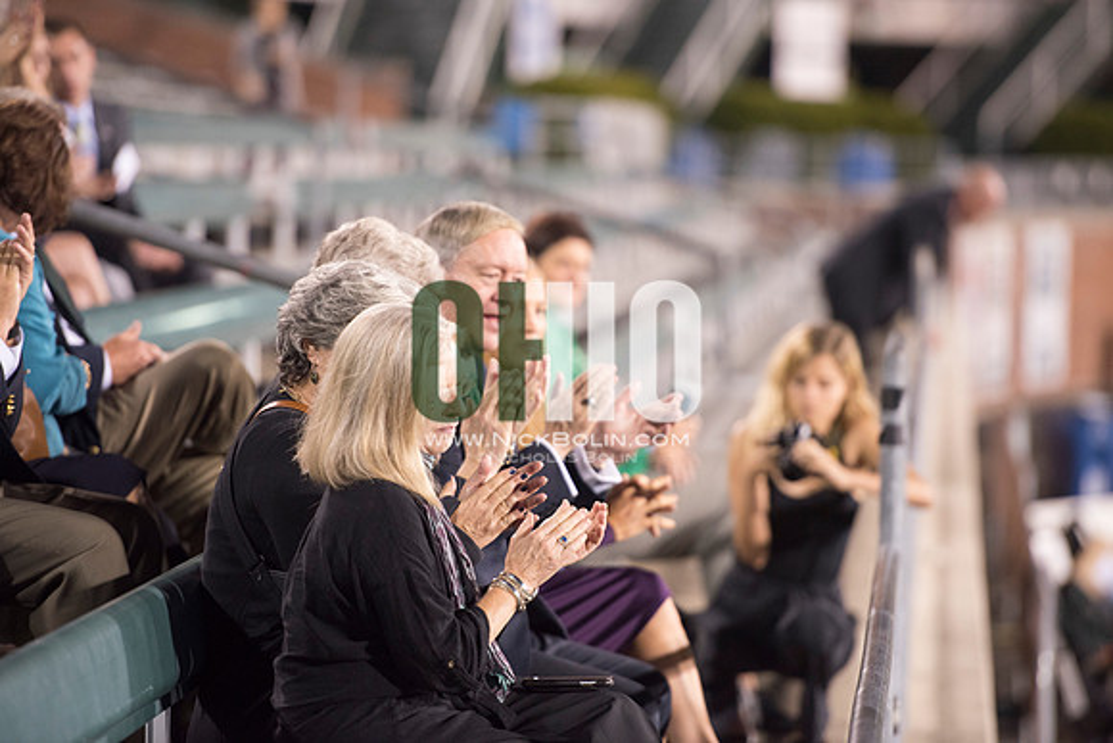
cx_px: 556
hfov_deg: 10.3
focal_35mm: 200
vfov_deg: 6.9
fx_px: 6184
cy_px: 372
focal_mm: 200
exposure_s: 1/320
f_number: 2.8
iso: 1000
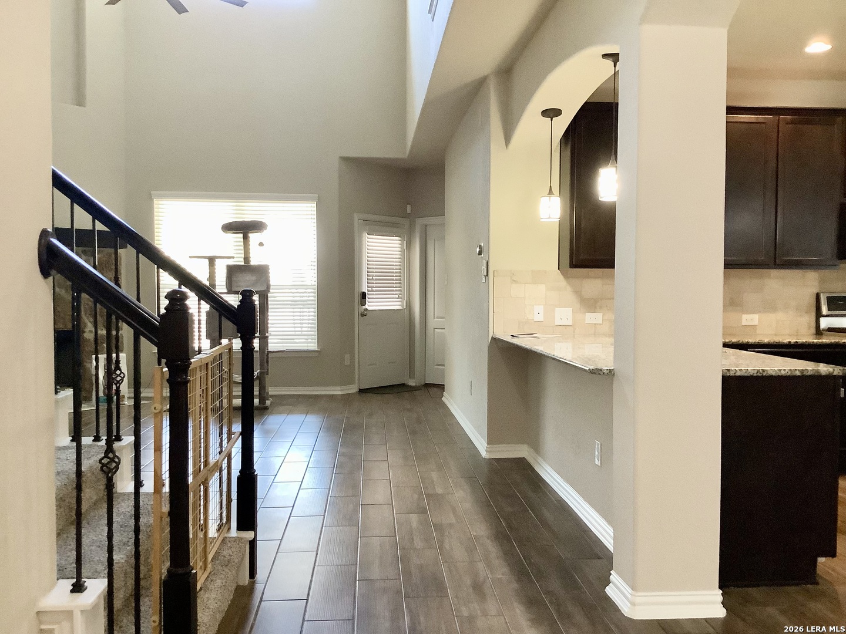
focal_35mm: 31
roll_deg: -1.5
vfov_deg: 45.4
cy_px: 317
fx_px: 758
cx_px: 423
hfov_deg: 58.4
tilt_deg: -1.8
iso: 400
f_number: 2.4
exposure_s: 1/40
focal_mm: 3.3
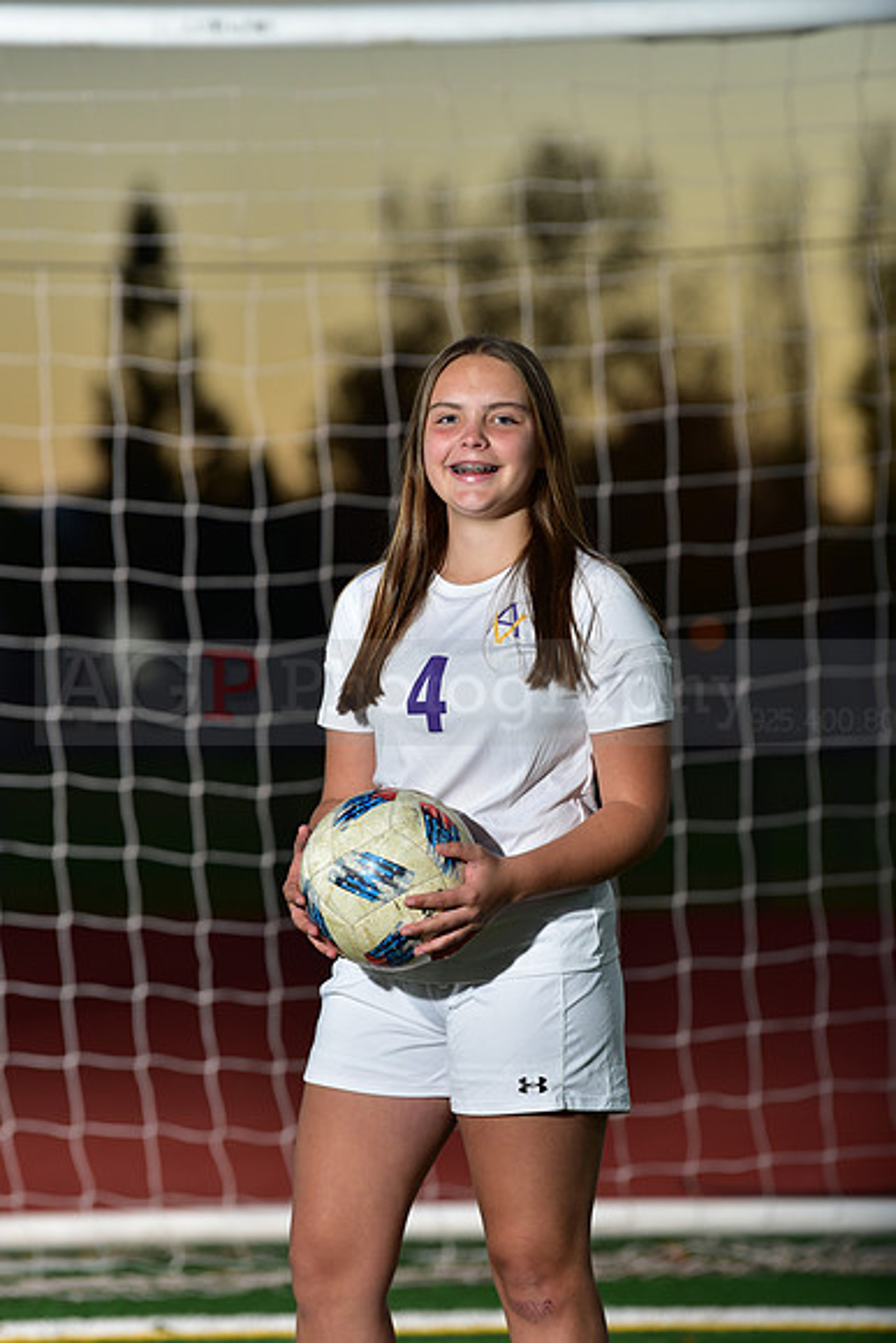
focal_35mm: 200
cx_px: 448
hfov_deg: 6.9
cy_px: 672
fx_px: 7462
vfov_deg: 10.3
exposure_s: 1/250
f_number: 4.5
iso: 250
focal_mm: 200
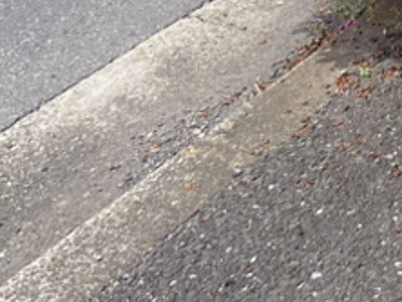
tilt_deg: -10.3
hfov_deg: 12.2
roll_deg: +1.4
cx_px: 896
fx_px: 1569
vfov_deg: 9.4
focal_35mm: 135
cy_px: -501
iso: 32
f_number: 1.6
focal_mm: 5.1
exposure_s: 1/1715
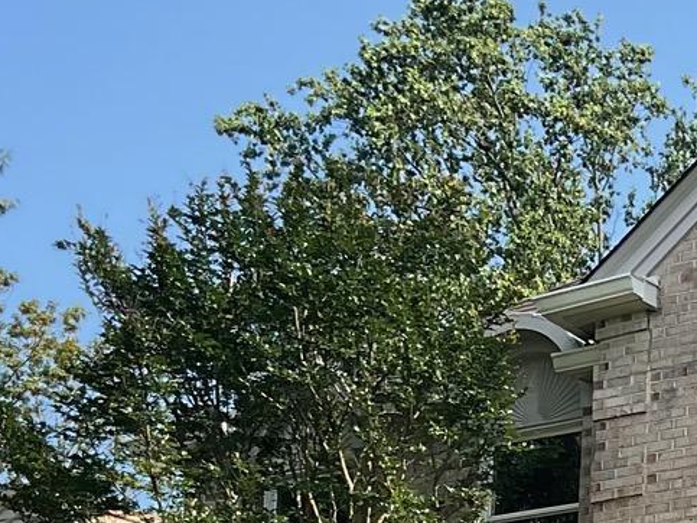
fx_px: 2476
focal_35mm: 123
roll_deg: -0.8
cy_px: 701
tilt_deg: +10.6
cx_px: 909
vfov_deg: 11.7
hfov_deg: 15.3
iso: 16
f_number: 1.8
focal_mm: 3
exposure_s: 1/1055
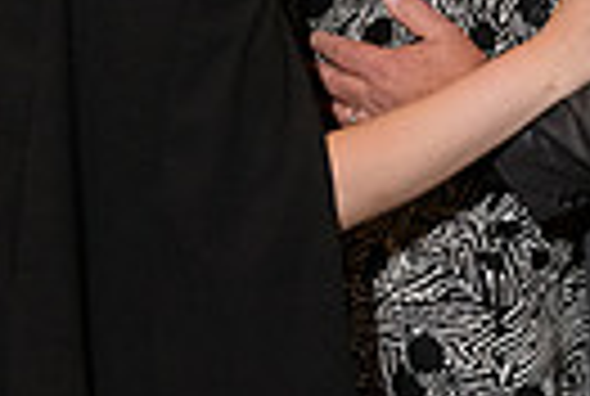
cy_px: -110
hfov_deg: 10.0
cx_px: 869
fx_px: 3269
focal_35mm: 199
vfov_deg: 6.9
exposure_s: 1/125
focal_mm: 45
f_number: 5
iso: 1000
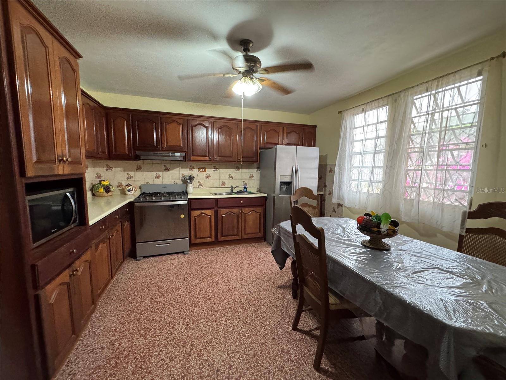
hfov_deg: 102.1
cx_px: 253
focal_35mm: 14
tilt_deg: -6.6
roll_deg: -0.8
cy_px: 190
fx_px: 205
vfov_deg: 85.7
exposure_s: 1/60
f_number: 2.2
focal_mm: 2.22
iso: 640
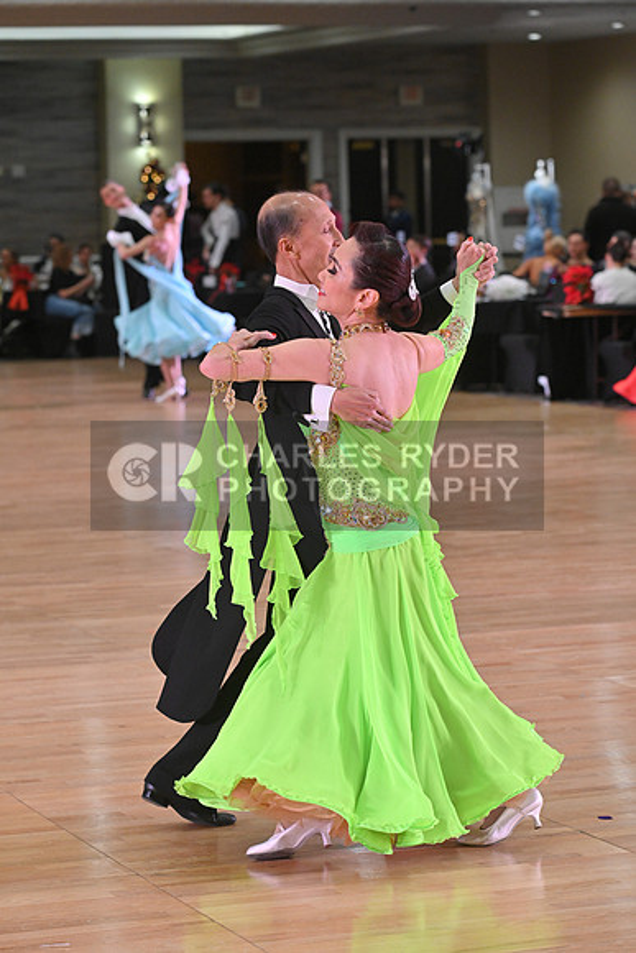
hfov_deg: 11.4
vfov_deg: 17.1
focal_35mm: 120
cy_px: 476
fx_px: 3178
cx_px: 318
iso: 3200
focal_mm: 120
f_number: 5.6
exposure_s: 1/400
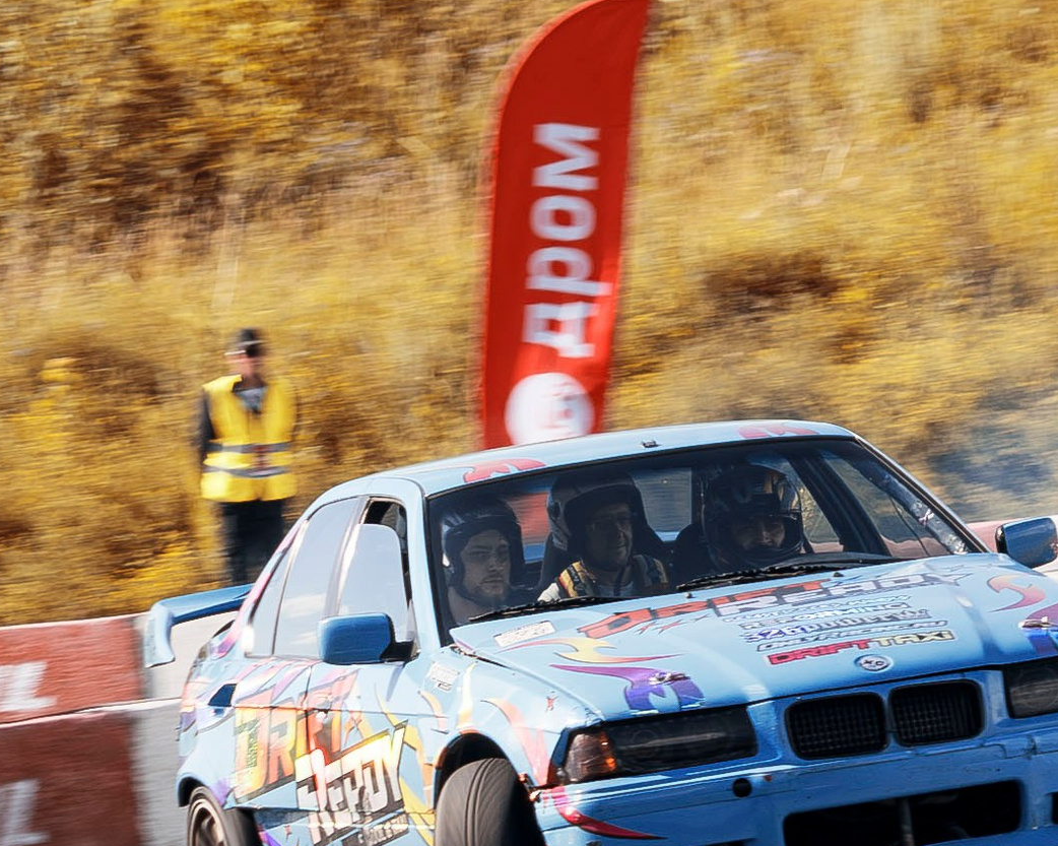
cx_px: 1298
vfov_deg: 3.3
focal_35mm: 473
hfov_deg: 4.1
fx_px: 14807
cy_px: 717
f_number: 10
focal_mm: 90
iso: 100
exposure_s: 1/125
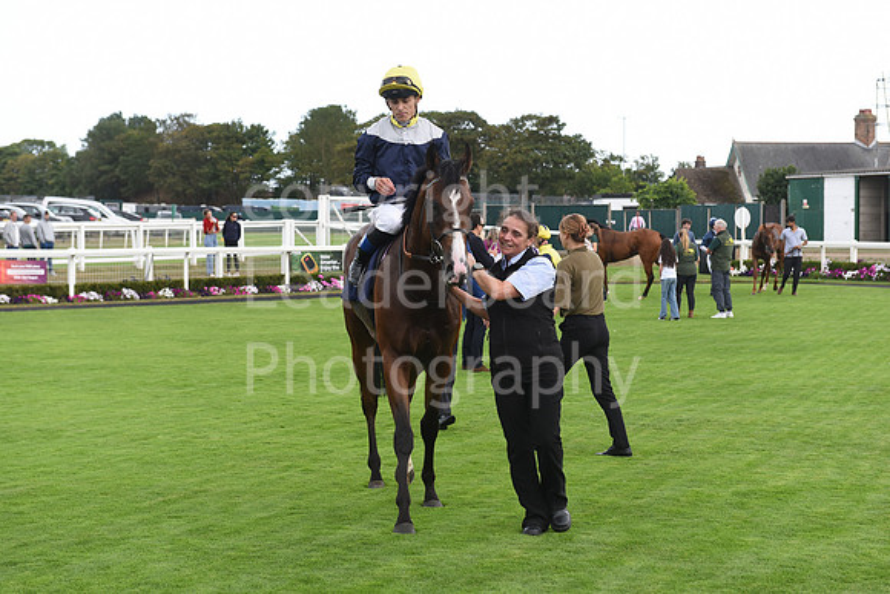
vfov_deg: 19.5
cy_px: 297
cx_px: 445
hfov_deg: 28.8
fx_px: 1731
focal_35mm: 70
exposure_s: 1/640
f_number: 5.6
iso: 640
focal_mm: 70
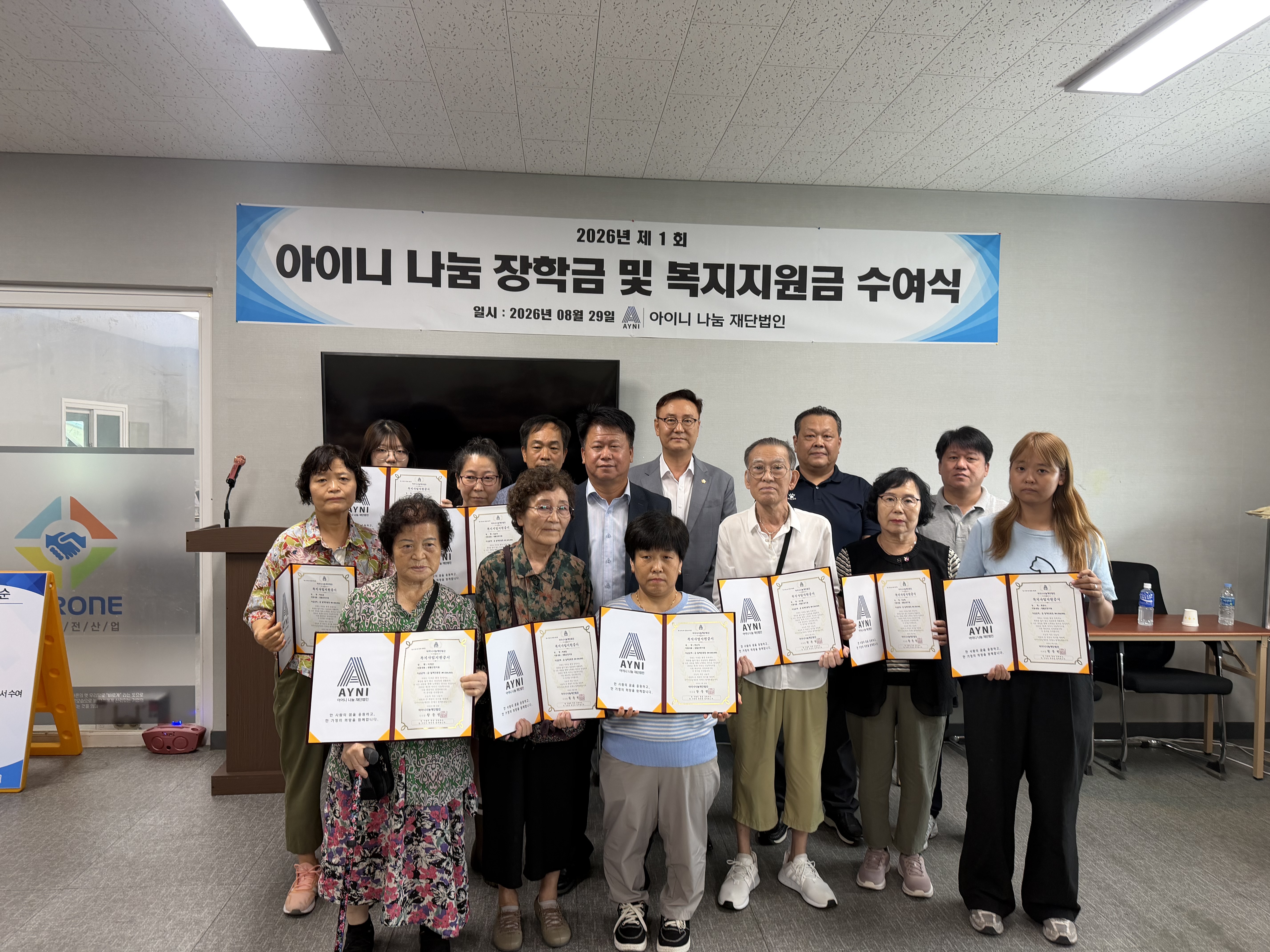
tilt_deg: -1.9
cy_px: 476
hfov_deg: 71.6
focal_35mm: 24
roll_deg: -0.6
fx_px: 881
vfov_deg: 56.8
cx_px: 635
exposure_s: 1/60
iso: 125
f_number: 1.78
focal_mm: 6.76
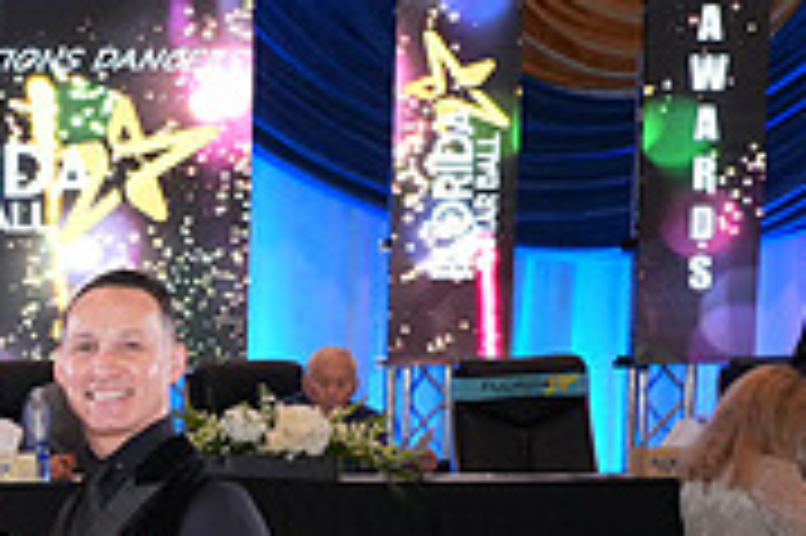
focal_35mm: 94
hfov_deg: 20.3
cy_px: 750
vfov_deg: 13.8
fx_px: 2103
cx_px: -162
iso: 2000
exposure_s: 1/200
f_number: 4.5
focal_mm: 29
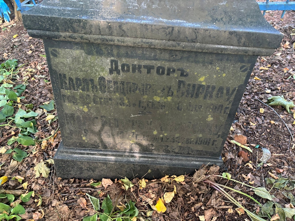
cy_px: 110
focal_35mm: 26
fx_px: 222
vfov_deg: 53.1
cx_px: 148
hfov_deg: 67.3
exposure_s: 1/60
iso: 320
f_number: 1.6
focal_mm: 5.96
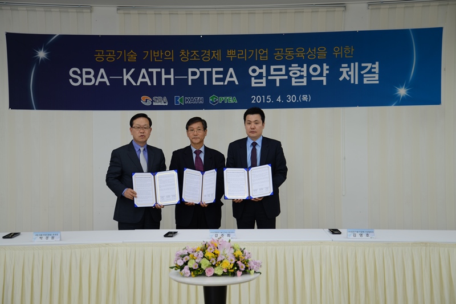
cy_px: 152
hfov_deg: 36.2
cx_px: 228
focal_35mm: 55
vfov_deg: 24.6
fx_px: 697
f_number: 4.2
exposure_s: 1/13
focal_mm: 55
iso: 100
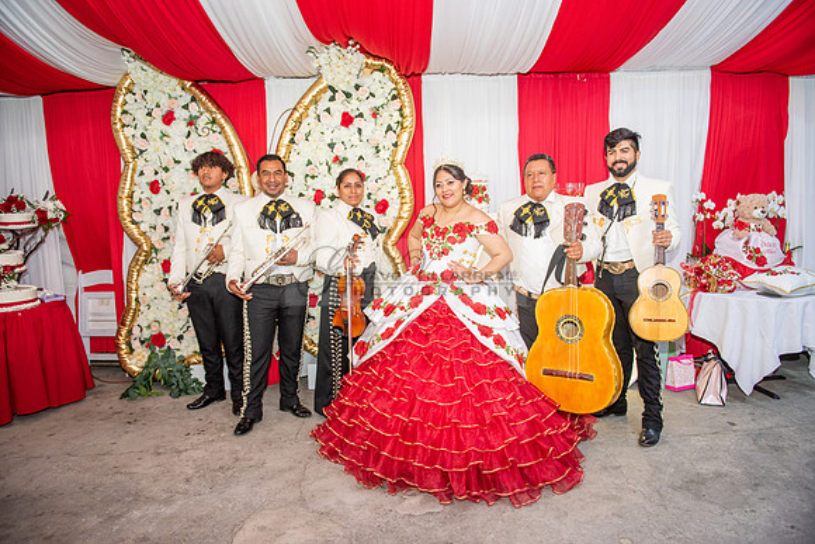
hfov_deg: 73.7
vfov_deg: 53.2
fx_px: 543
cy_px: 272
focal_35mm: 24
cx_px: 408
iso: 800
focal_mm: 24
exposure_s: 1/160
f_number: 3.2
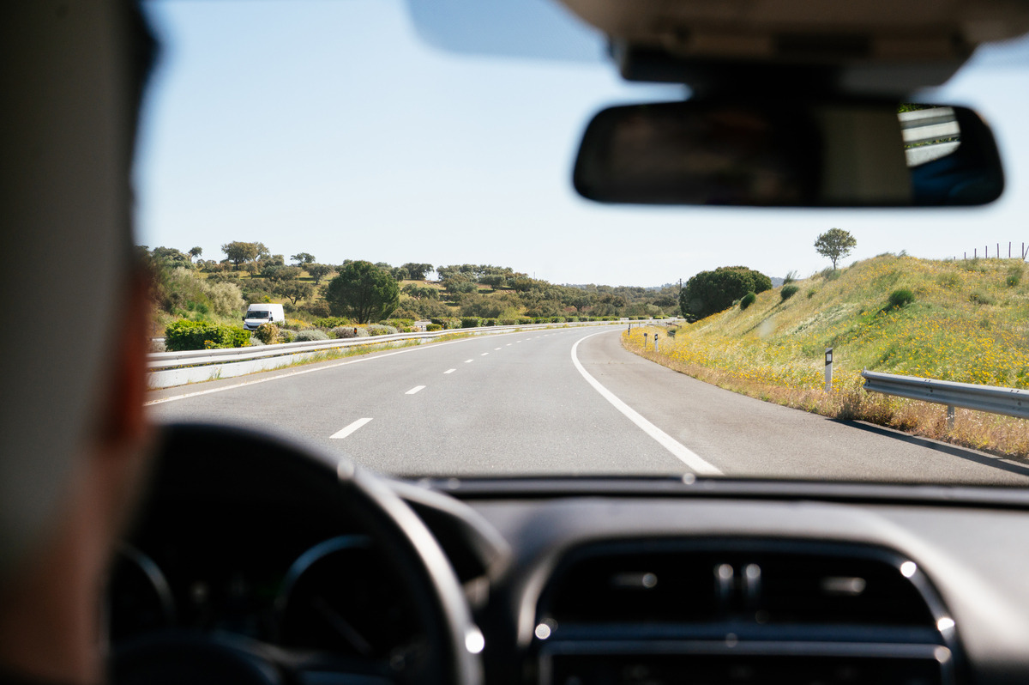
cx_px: 514
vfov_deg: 21.9
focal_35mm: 62
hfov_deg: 32.4
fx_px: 1771
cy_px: 342
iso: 800
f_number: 5.6
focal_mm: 62
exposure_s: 1/2500
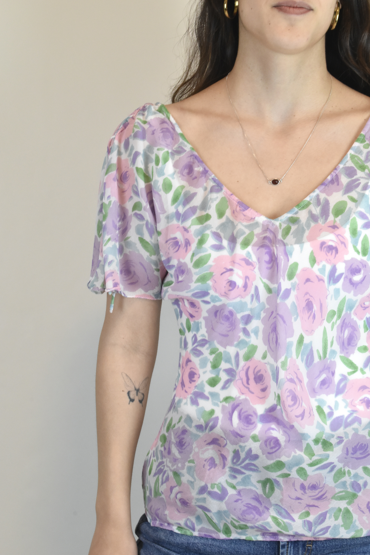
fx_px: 1287
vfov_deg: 24.3
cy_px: 278
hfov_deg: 16.4
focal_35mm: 84
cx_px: 186
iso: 1600
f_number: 18
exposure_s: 1/40
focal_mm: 55
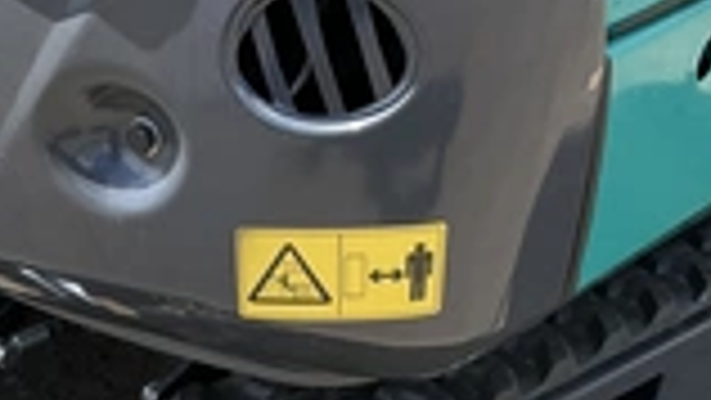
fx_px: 1509
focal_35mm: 80
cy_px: 490
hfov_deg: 26.3
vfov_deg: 14.6
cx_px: 202
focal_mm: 3
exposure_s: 1/929
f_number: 1.8
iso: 25
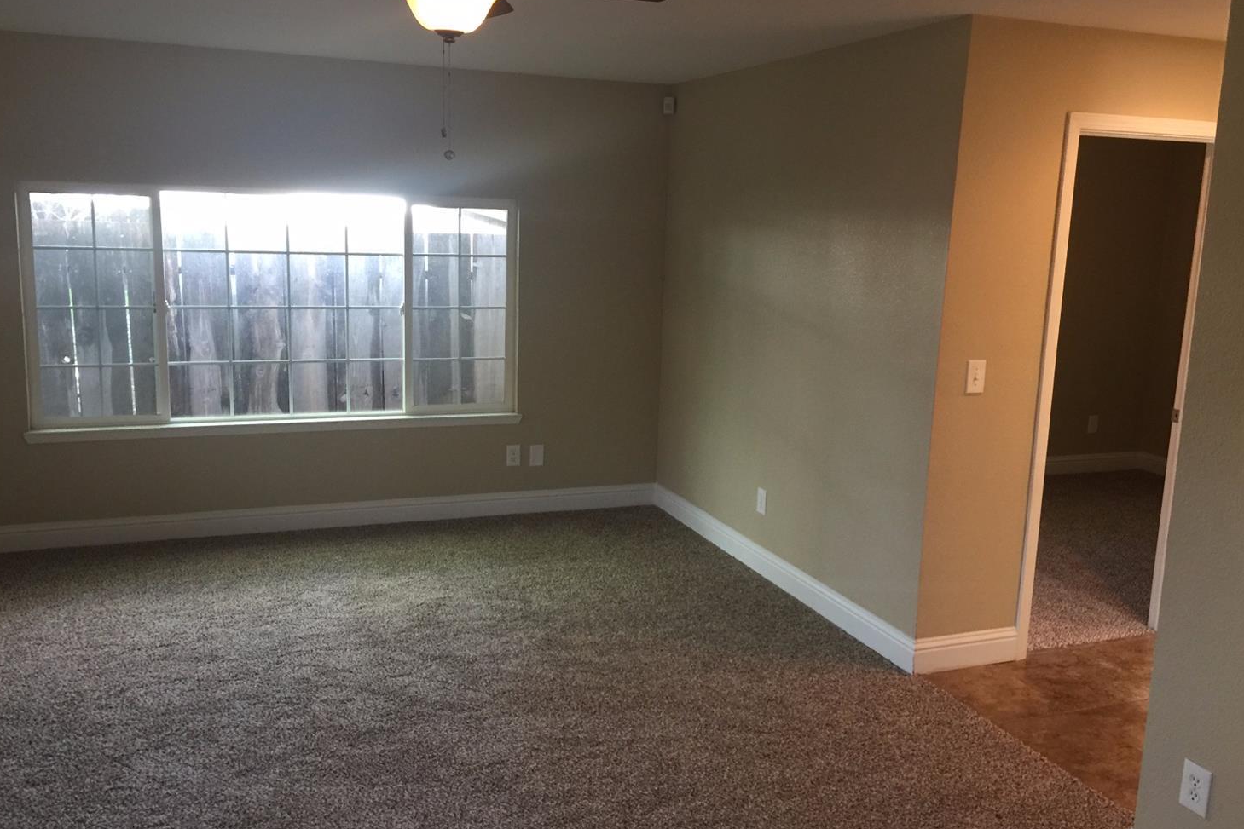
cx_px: 616
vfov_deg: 42.3
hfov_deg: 60.3
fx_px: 1071
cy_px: 413
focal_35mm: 31
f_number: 2.2
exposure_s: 1/15
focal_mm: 4.15
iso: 64
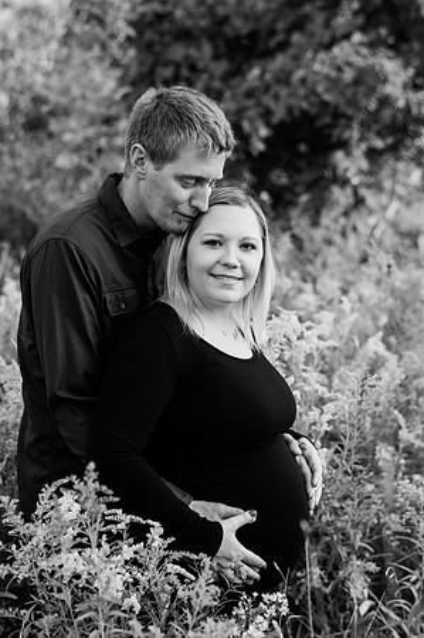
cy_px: 319
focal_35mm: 58
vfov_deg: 34.5
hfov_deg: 23.3
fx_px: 1027
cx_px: 212
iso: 200
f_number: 2.8
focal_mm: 58
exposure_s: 1/640
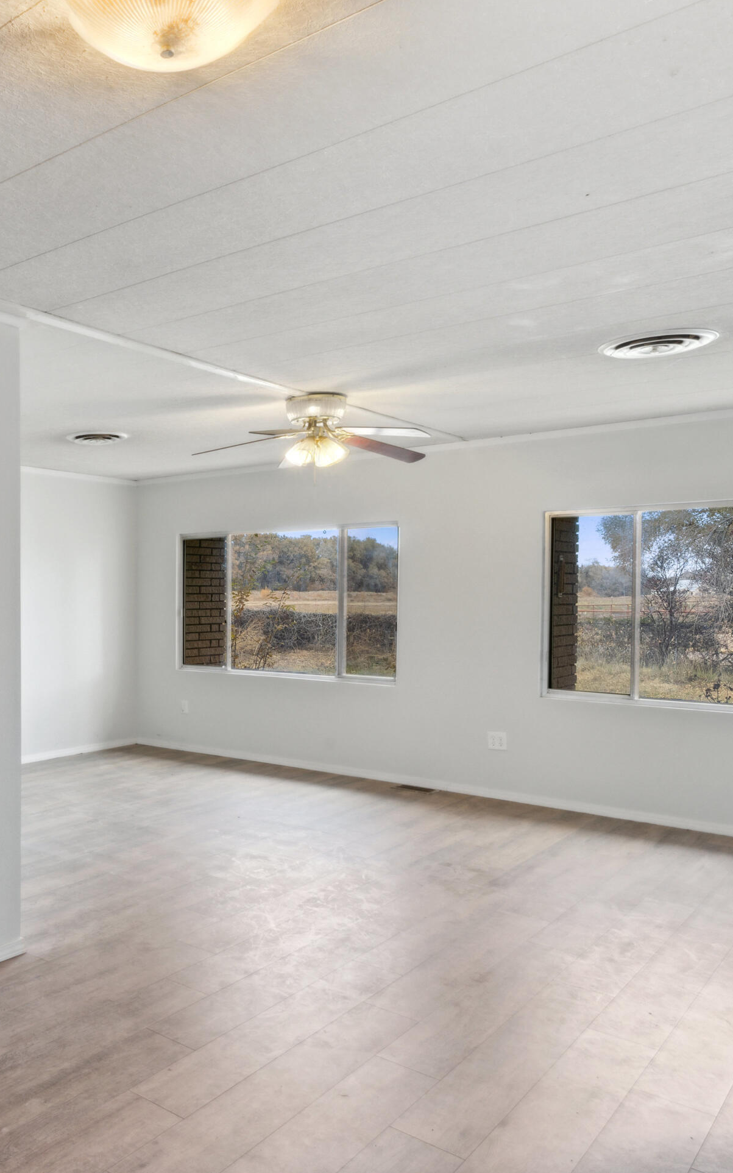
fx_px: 863
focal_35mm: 27
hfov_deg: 41.7
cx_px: 52
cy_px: 582
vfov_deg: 68.4
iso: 400
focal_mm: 17
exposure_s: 1/2
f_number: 13
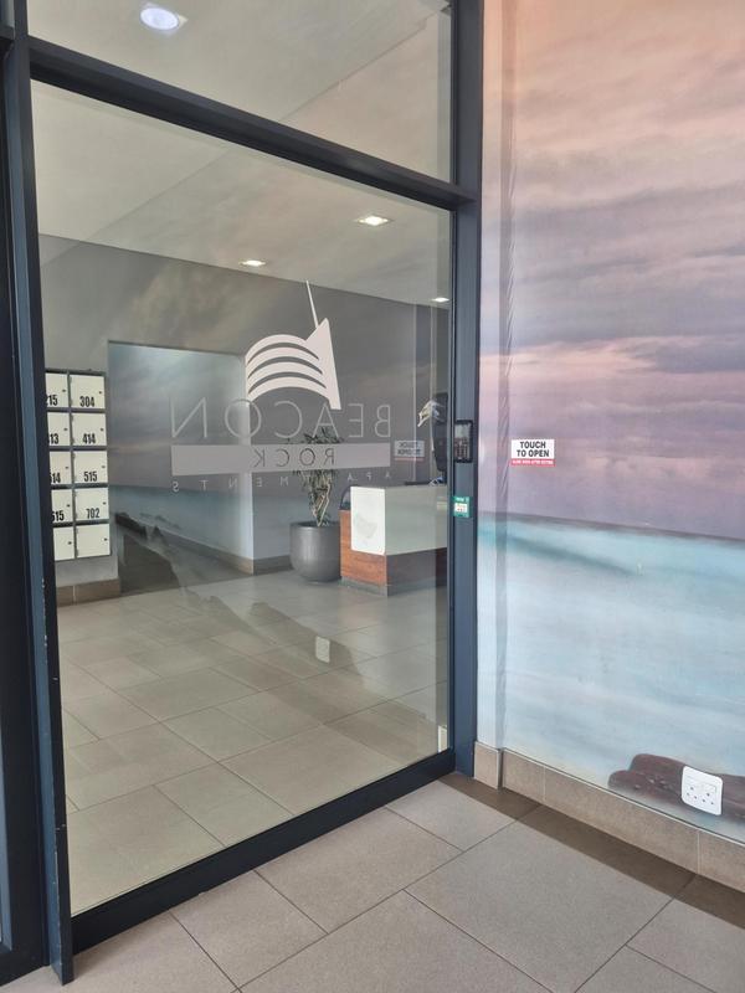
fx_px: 660
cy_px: 496
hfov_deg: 58.9
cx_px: 372
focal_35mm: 23
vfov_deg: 73.9
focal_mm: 5.4
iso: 125
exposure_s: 1/50
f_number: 1.8
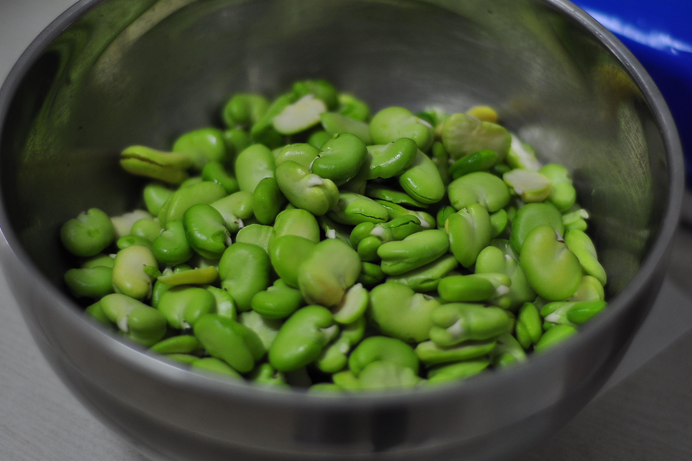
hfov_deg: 26.7
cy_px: 232
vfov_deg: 17.9
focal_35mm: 76
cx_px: 341
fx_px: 1461
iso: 200
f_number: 2
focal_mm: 50
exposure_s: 1/50
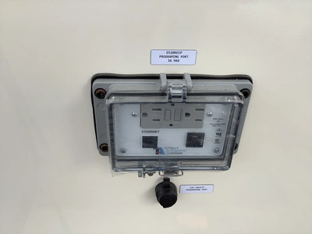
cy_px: 117
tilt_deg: -31.0
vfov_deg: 45.4
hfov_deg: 58.4
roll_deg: -2.0
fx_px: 279
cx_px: 156
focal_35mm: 31
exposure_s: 1/662
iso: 25
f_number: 2.4
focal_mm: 3.3
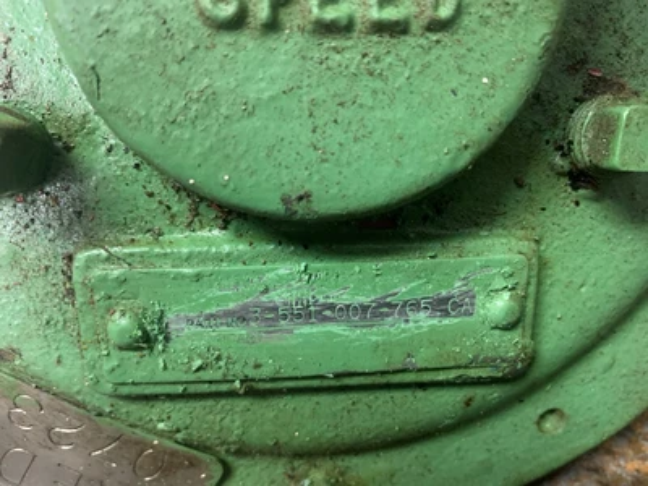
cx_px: 324
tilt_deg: -35.7
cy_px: 243
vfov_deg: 53.1
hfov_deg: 67.3
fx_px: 487
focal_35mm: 26
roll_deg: +3.7
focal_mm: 4.25
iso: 400
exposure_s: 1/40
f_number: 1.8
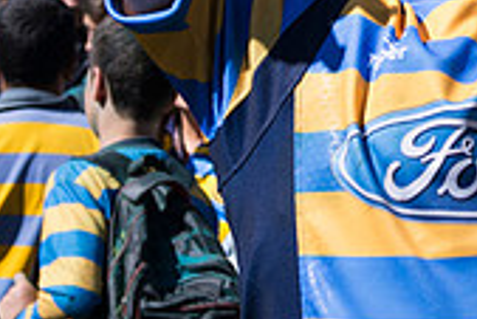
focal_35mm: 144
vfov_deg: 9.2
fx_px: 1910
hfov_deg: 14.0
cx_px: 469
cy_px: -210
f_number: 4
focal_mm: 42
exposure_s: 1/4000
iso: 280
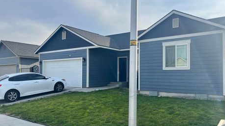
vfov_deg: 37.7
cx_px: 123
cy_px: 70
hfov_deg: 62.5
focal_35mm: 31
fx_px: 185
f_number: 1.5
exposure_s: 1/2252
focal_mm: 5.7
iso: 50
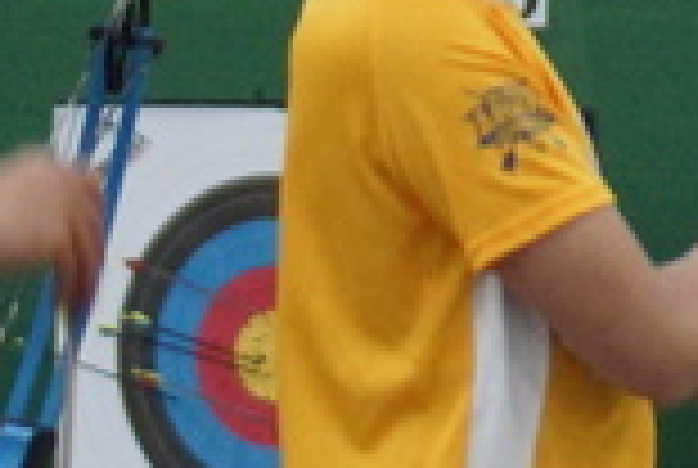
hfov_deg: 2.8
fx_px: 14420
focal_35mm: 742
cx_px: 1175
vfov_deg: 1.9
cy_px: 389
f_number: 4.5
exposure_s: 1/125
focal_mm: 75
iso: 1600
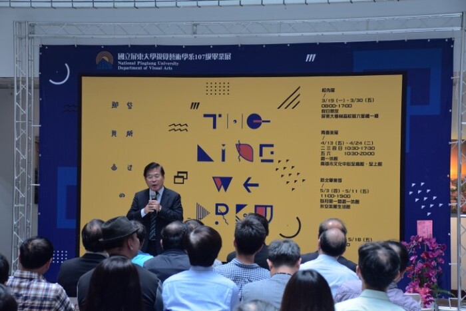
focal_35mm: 84
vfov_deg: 16.3
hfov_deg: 24.2
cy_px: 156
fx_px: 1087
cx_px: 233
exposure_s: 1/100
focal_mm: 56
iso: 640
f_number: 5
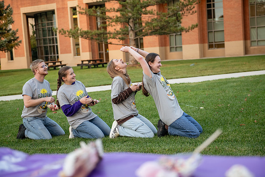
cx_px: 132
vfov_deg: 21.9
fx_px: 456
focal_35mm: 62
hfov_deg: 32.4
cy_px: 88
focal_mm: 62
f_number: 3.2
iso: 800
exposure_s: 1/320
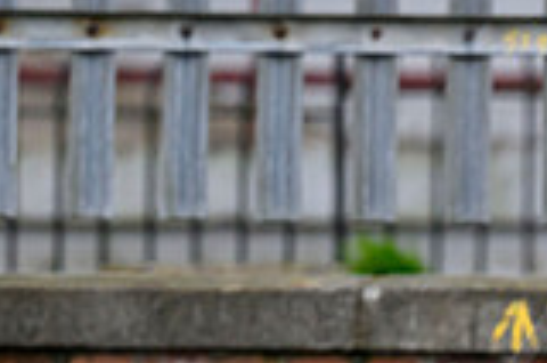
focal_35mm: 2222
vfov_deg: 0.6
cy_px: 687
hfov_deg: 0.9
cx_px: 993
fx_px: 33695
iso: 640
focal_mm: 400
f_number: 3.5
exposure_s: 1/2000
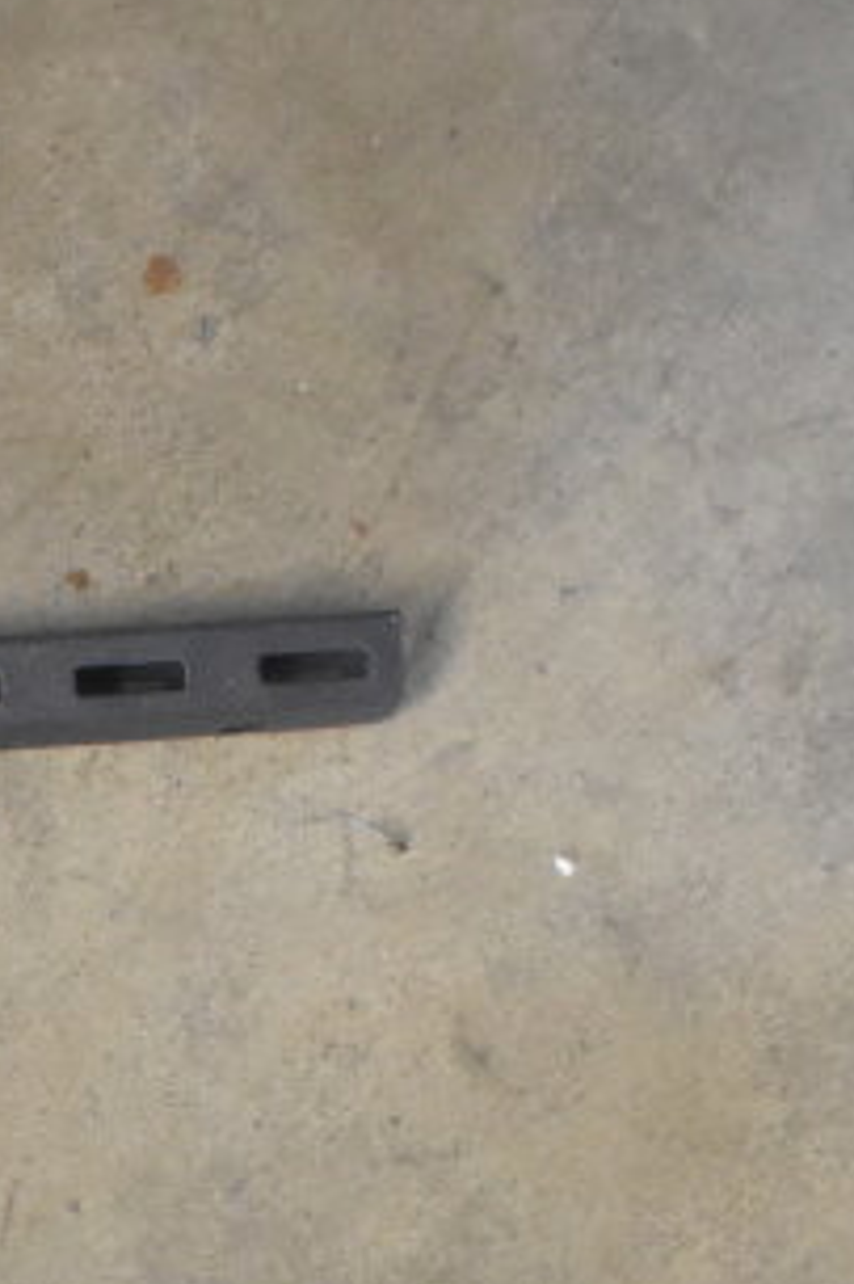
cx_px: -320
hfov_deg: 12.2
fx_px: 3847
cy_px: 1724
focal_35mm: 108
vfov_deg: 17.6
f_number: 4
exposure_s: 1/40
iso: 3200
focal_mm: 24
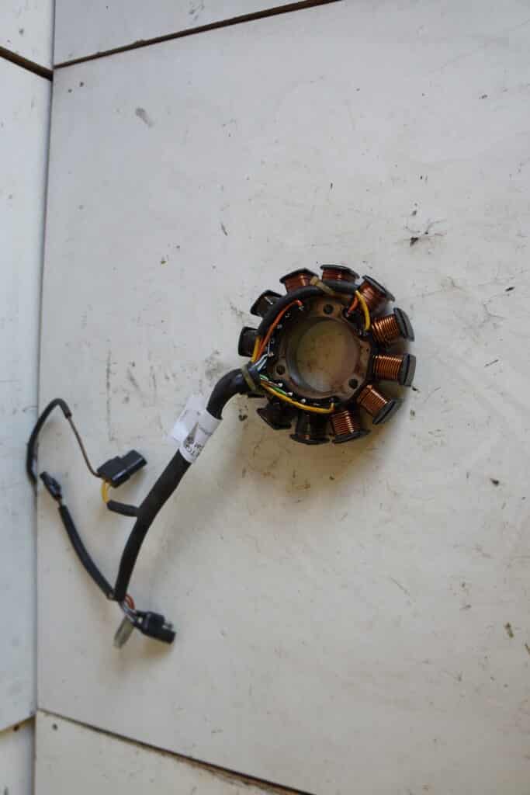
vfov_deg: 67.4
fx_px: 596
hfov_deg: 47.9
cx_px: 265
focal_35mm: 27
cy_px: 398
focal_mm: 18
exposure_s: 1/60
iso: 250
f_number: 4
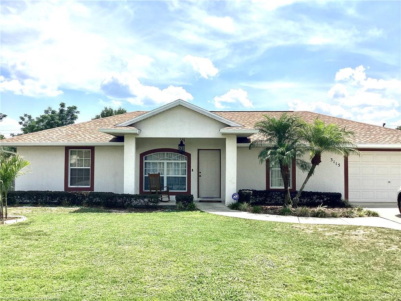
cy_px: 150
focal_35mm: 31
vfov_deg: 45.4
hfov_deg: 58.4
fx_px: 359
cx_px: 200
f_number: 2.4
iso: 25
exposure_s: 1/2037
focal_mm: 3.3
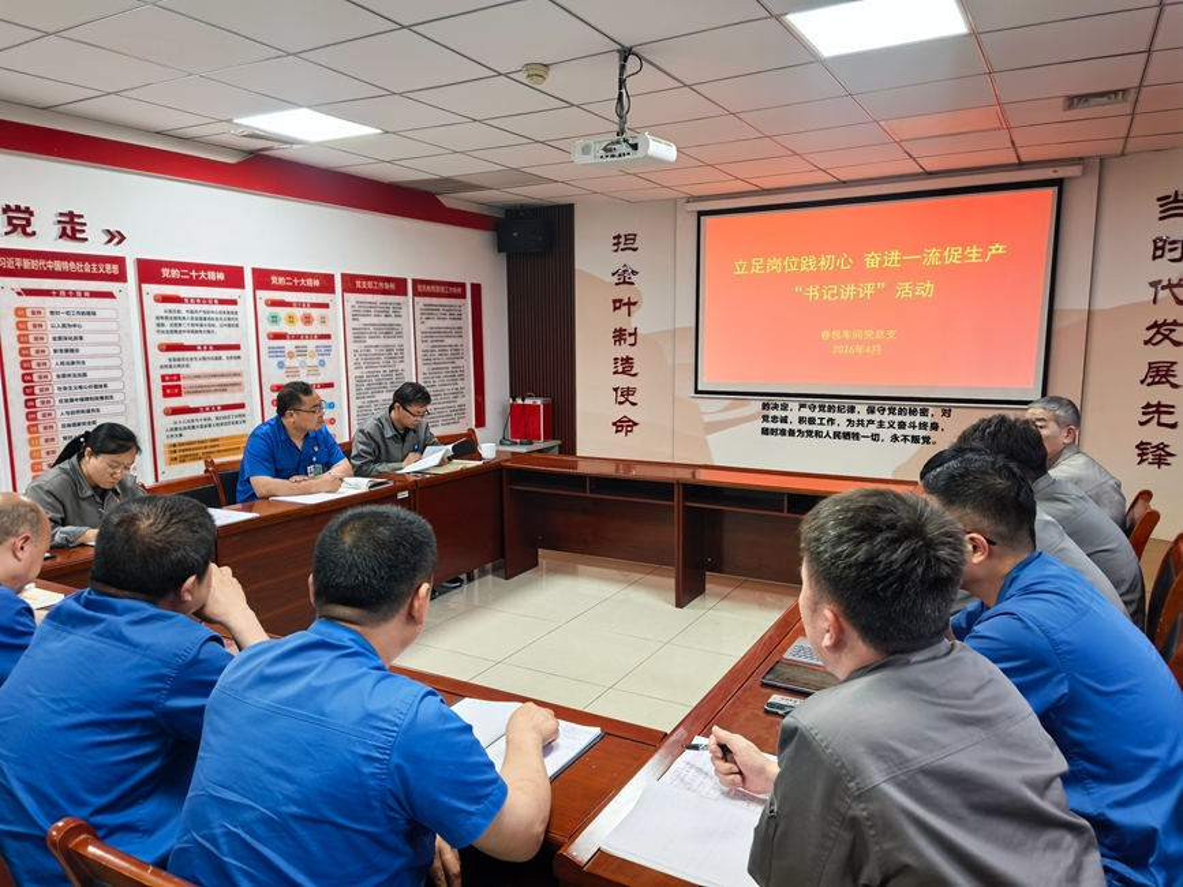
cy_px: 444
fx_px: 820
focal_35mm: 24
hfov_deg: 71.6
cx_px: 592
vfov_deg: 56.8
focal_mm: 5.34
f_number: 1.6
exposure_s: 1/50
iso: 80
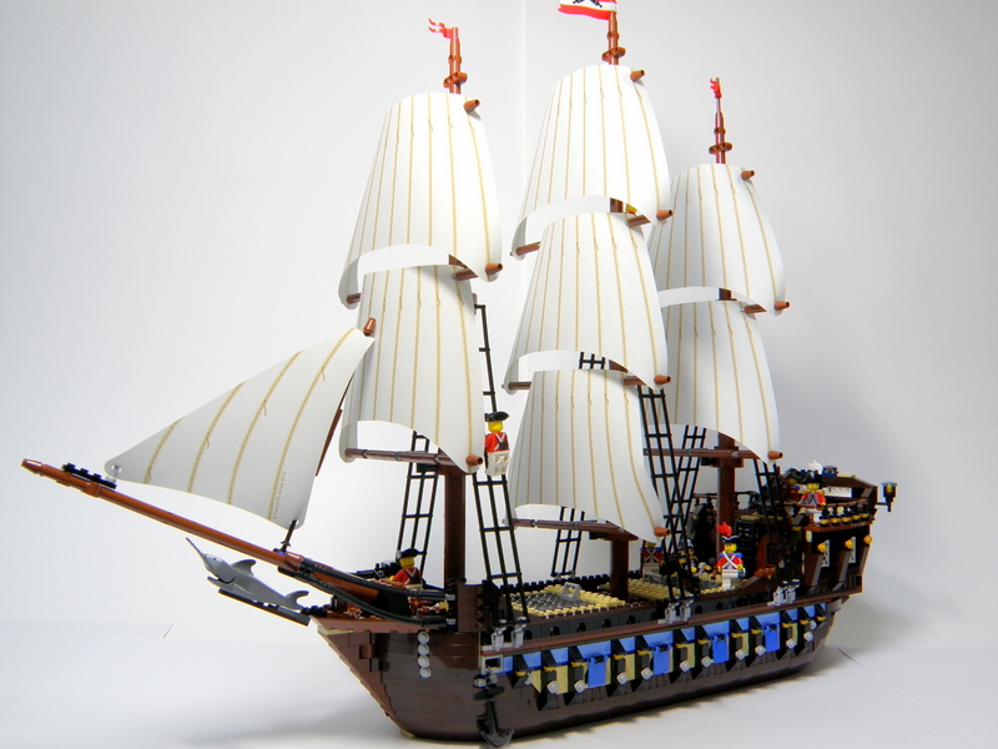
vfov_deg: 46.8
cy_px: 374
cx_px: 499
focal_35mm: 30
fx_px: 865
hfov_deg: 60.0
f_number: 4
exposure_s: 1/15
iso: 64
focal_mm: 5.44
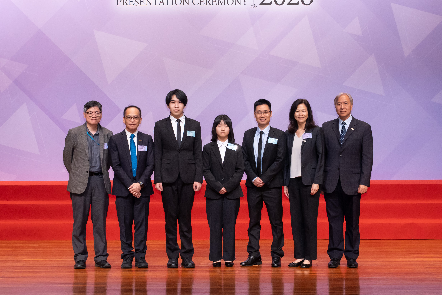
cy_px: 148
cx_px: 221
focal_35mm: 112
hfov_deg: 18.3
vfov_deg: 12.2
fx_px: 1375
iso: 3200
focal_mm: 75
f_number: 5.6
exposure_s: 1/200
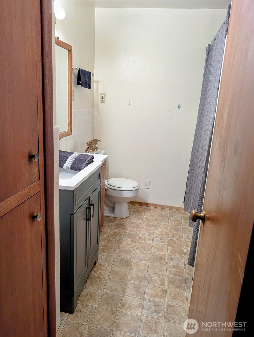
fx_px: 234
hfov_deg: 57.0
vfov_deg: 71.5
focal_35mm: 24
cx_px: 127
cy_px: 168
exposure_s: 1/24
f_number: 1.68
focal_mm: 6.9
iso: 229
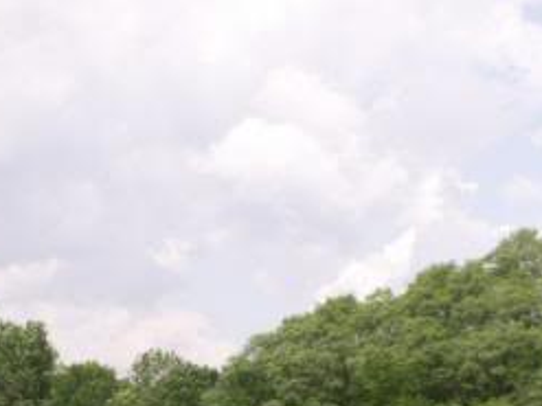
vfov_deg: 15.0
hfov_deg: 20.4
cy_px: 452
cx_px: 180
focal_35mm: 96
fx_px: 1502
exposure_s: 1/200
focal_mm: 6.21
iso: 50
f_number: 7.1
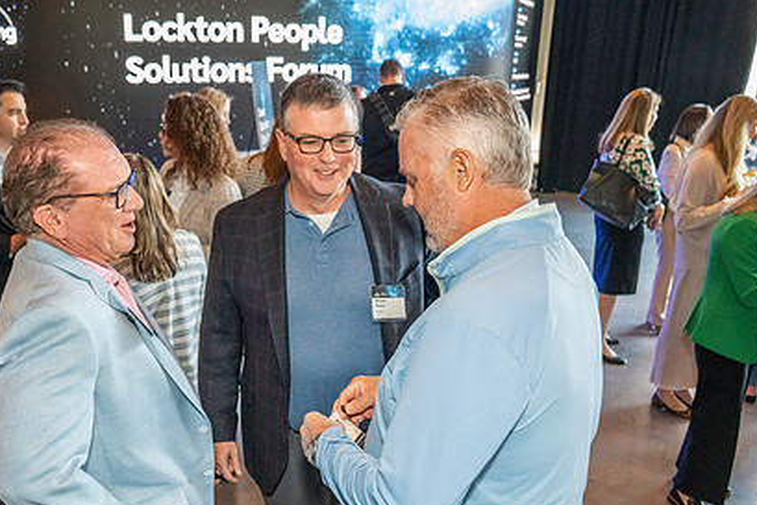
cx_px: 296
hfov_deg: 55.3
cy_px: 341
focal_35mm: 34
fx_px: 715
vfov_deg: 38.4
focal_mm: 24
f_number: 4
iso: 6400
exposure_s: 1/160
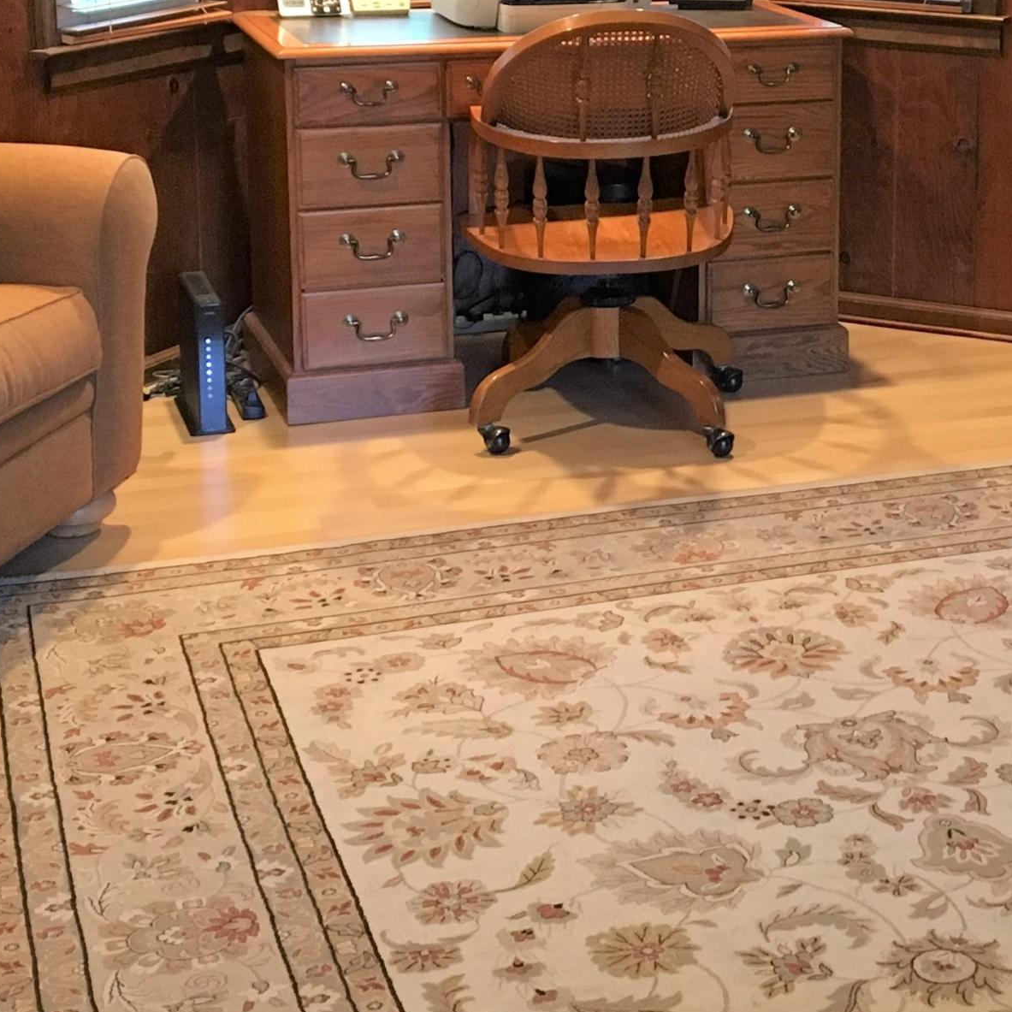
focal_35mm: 65
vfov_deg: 25.6
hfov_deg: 26.3
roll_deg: -1.7
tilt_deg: -10.3
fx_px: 2150
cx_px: 669
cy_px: 77
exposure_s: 1/30
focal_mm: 4.15
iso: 160
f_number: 2.2
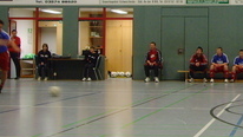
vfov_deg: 11.8
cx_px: 285
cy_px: 42
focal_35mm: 103
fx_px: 664
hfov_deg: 19.6
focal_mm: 6.6
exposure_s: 1/20
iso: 200
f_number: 3.5
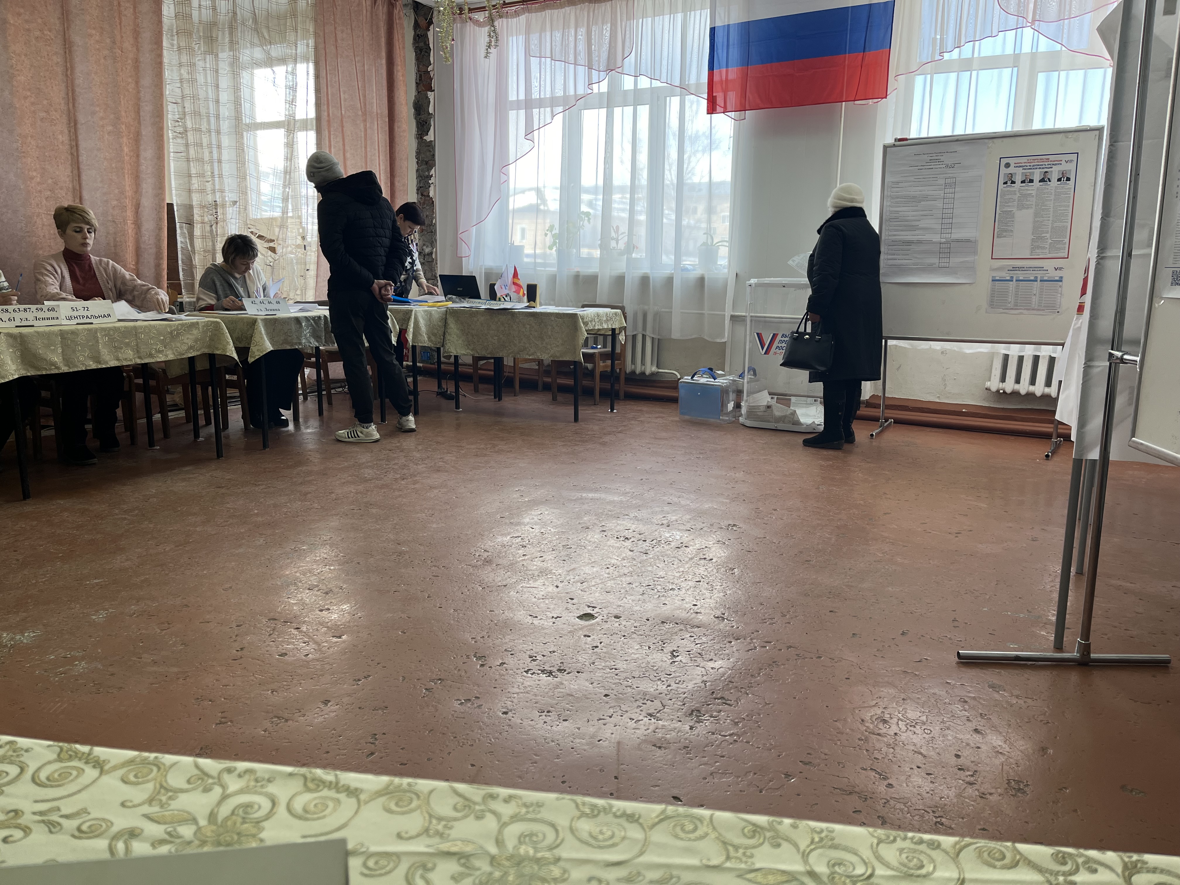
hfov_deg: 67.3
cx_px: 590
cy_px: 442
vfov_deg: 53.1
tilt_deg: -11.7
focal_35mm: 26
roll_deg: -0.9
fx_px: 886
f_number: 1.6
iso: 50
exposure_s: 1/100
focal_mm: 5.1
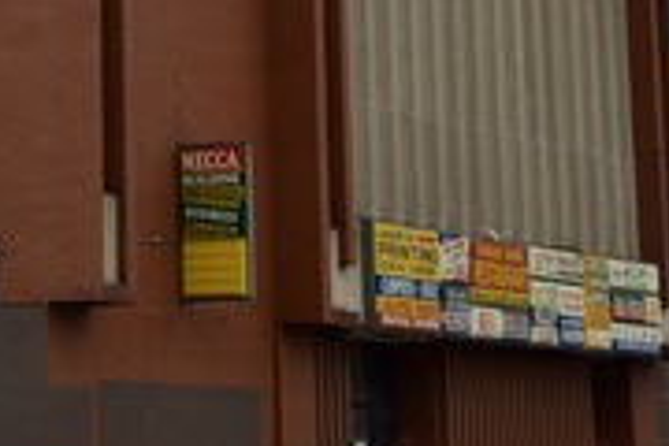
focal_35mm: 149
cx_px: -308
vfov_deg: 9.1
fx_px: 2769
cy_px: -138
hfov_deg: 13.1
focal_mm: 28
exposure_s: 1/200
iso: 100
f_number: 7.1
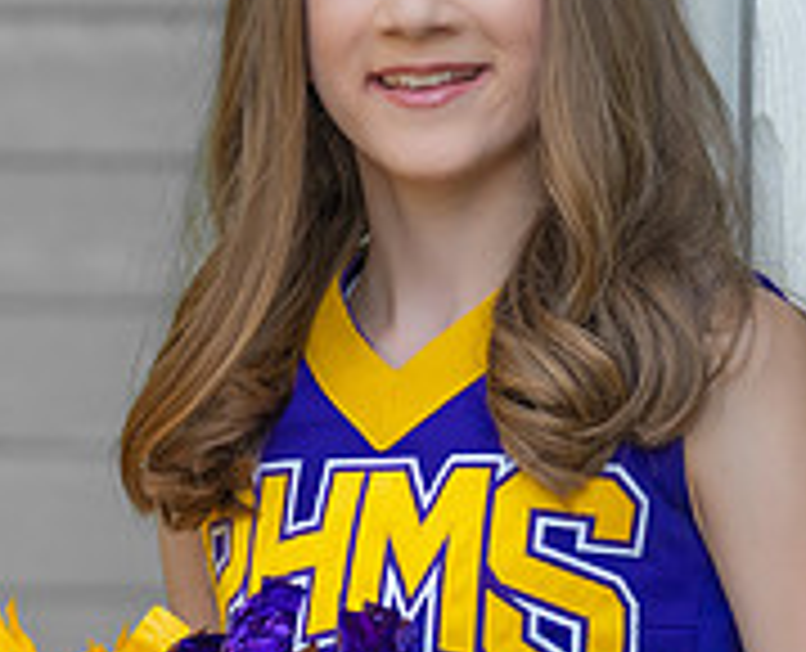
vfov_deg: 3.5
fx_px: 10620
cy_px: 422
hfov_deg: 4.3
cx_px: 304
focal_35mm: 443
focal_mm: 122
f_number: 2.8
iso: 160
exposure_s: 1/320
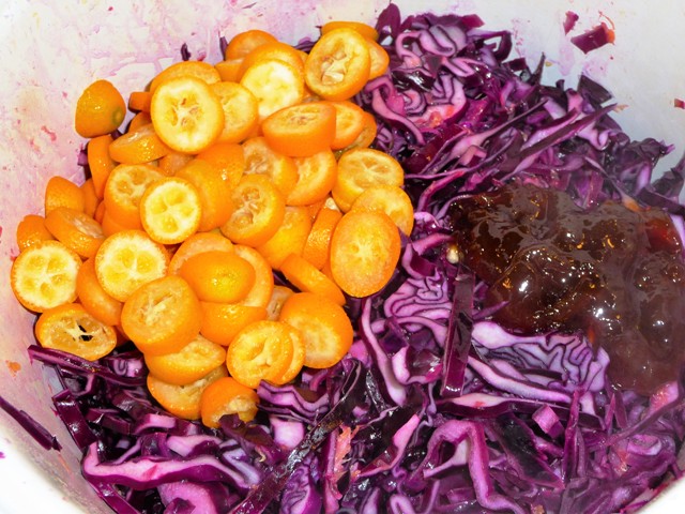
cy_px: 257
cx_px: 342
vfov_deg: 32.2
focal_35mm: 45
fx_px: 890
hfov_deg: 42.1
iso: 100
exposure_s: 1/30
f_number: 4.1
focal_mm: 7.6
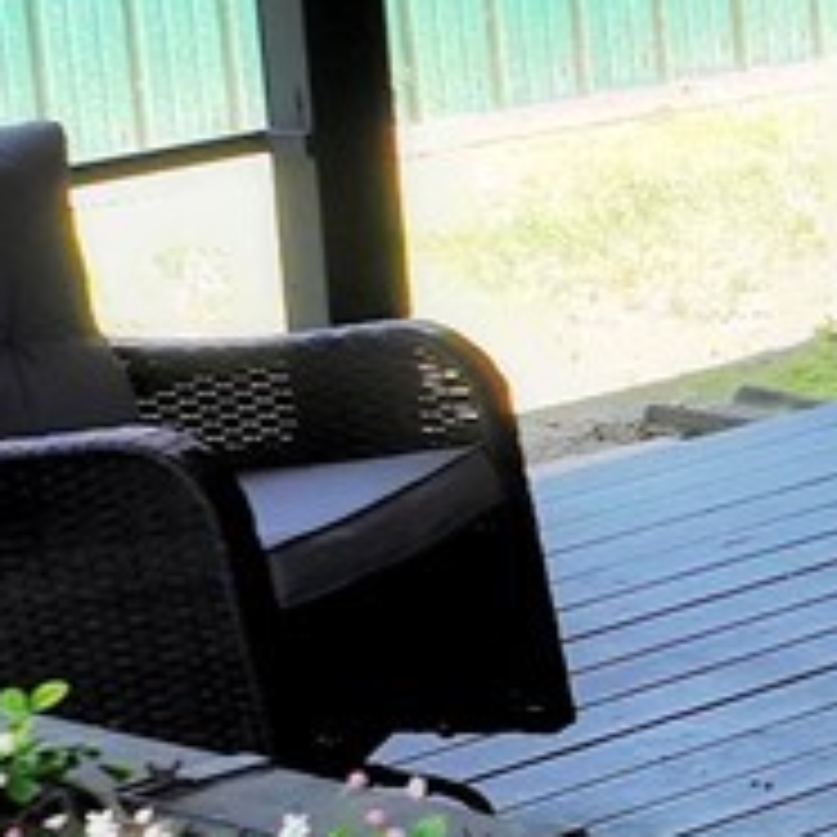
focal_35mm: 219
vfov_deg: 8.0
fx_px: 5991
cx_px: 2434
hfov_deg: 7.2
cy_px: 819
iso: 260
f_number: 2.8
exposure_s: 1/80
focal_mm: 12.29
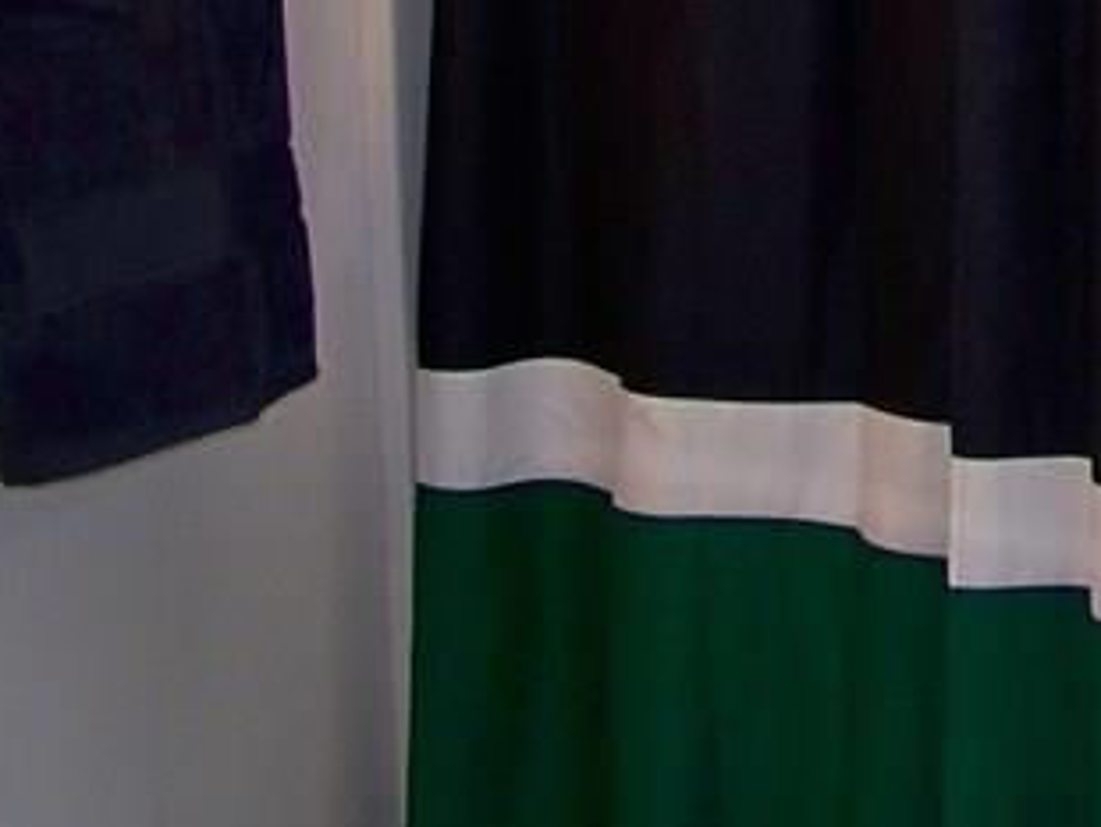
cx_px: 1396
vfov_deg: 13.0
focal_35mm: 109
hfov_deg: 17.1
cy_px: -341
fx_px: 3470
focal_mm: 5.85
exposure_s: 1/30
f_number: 2.8
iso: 200
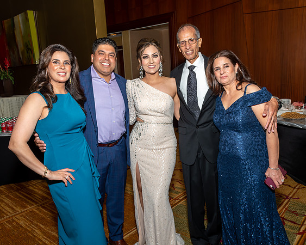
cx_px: 153
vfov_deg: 49.8
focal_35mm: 29
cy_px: 122
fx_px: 264
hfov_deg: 60.3
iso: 400
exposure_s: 1/250
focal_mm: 17
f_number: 6.3
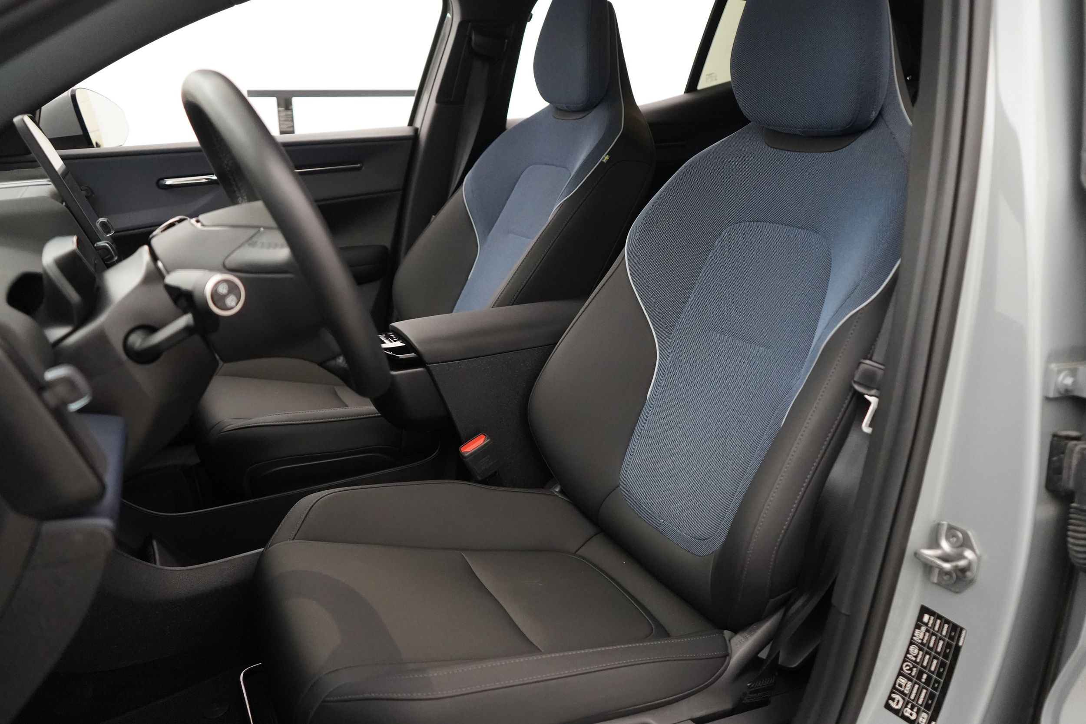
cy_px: 362
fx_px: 845
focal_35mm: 28
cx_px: 543
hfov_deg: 65.5
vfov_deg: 46.4
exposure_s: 1/160
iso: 10000
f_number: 3.5
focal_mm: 28
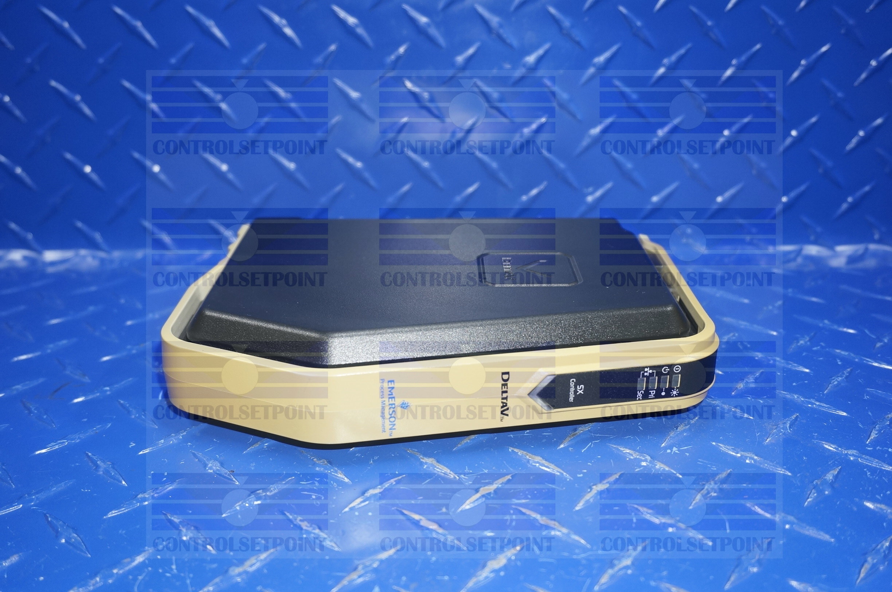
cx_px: 446
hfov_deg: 51.4
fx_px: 928
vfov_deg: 35.4
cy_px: 296
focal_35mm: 38
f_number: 4.5
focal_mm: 25
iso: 400
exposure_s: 1/60
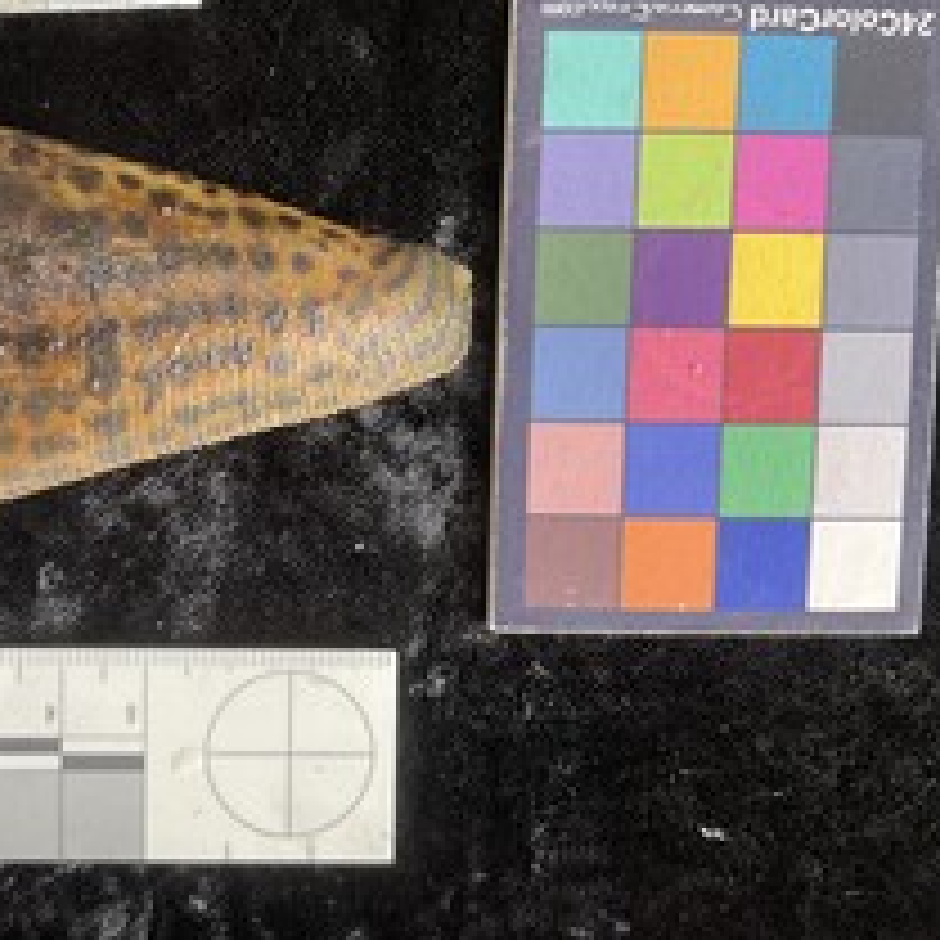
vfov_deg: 39.1
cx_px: 189
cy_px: 403
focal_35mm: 43
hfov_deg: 37.8
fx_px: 1321
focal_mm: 3
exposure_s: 1/60
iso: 50
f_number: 1.8
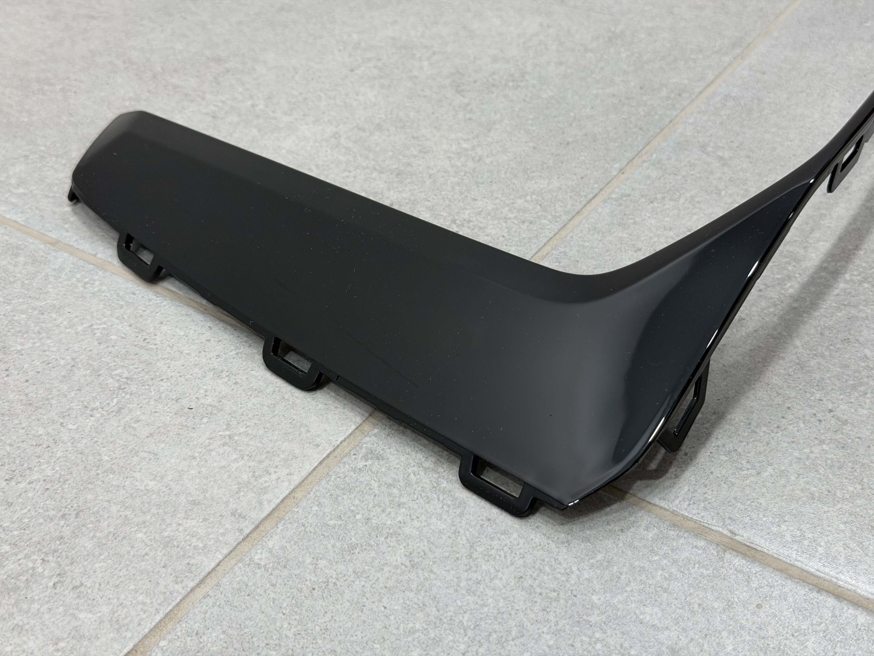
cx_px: 437
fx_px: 1212
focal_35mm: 48
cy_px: 328
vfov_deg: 30.3
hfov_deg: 39.7
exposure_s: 1/100
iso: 50
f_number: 1.78
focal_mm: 6.76
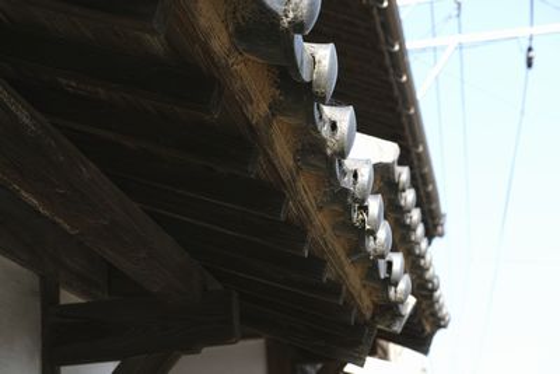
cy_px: 187
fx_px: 1167
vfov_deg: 18.2
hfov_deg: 27.0
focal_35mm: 75
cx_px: 280
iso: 100
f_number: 5.6
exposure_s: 1/160
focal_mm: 50
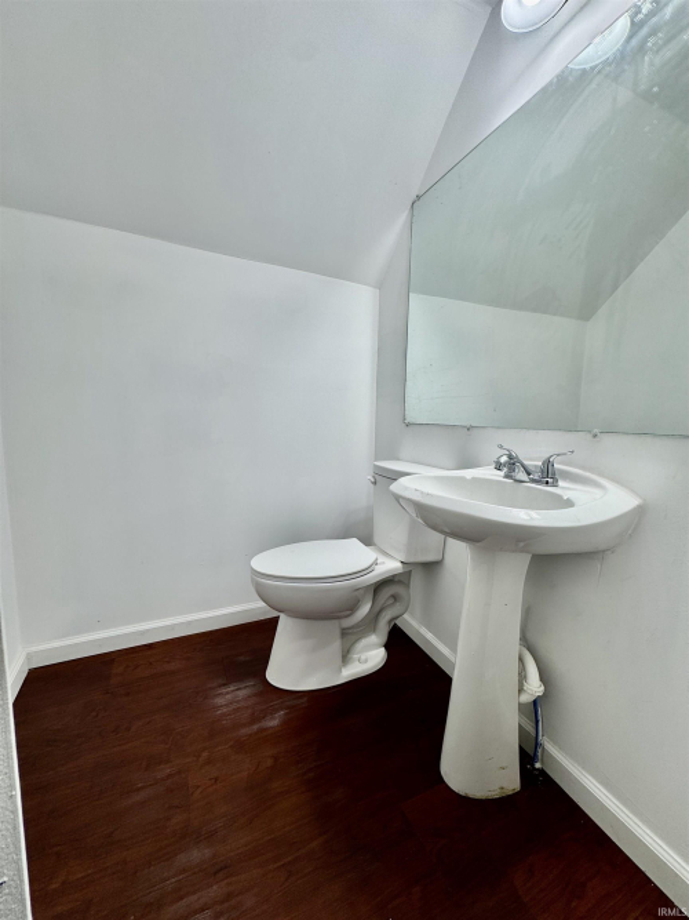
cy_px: 460
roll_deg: -1.8
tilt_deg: -6.1
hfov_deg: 85.7
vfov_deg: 102.1
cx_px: 344
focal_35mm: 14
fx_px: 372
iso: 40
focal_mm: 2.22
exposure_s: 1/135
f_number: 2.2
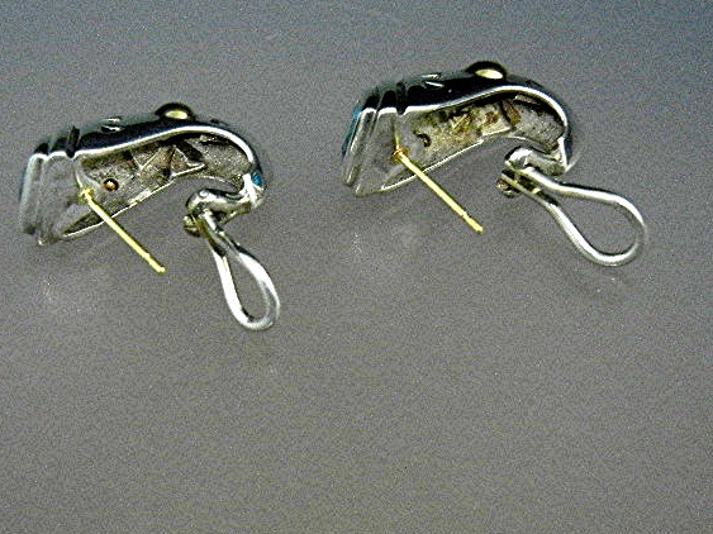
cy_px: 254
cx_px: 331
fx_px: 2389
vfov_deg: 12.8
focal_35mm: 116
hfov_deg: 17.0
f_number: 9
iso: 800
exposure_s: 1/30
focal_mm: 18.3
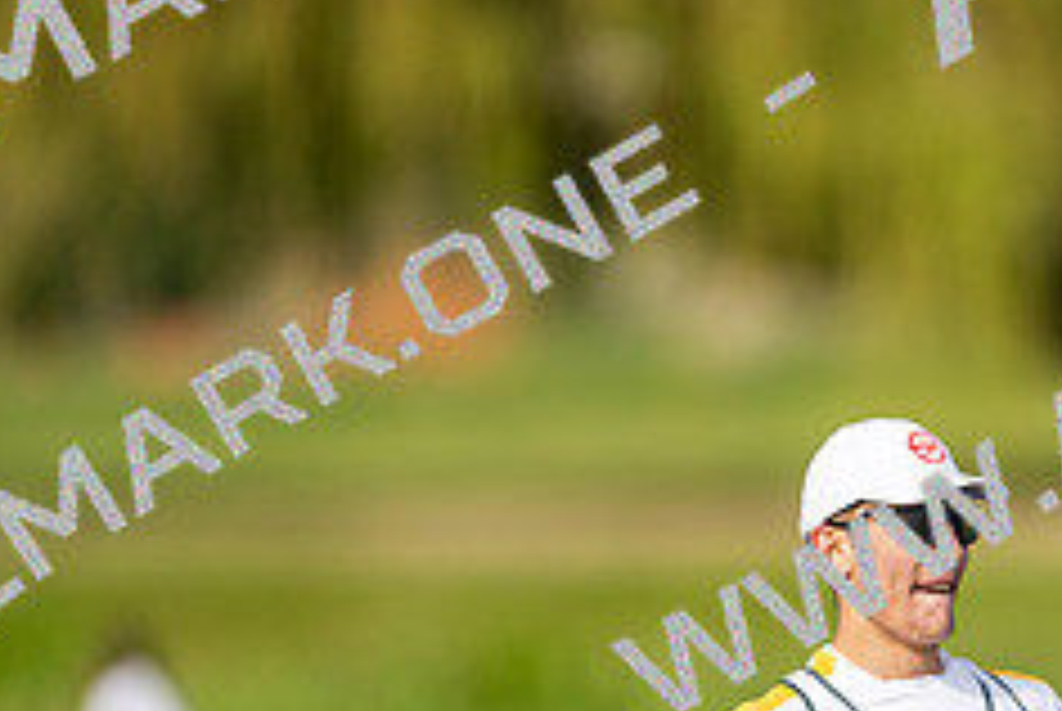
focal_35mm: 1474
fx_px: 43536
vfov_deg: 0.9
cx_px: 1170
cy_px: 727
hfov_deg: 1.4
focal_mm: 600
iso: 320
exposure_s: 1/2500
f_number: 4
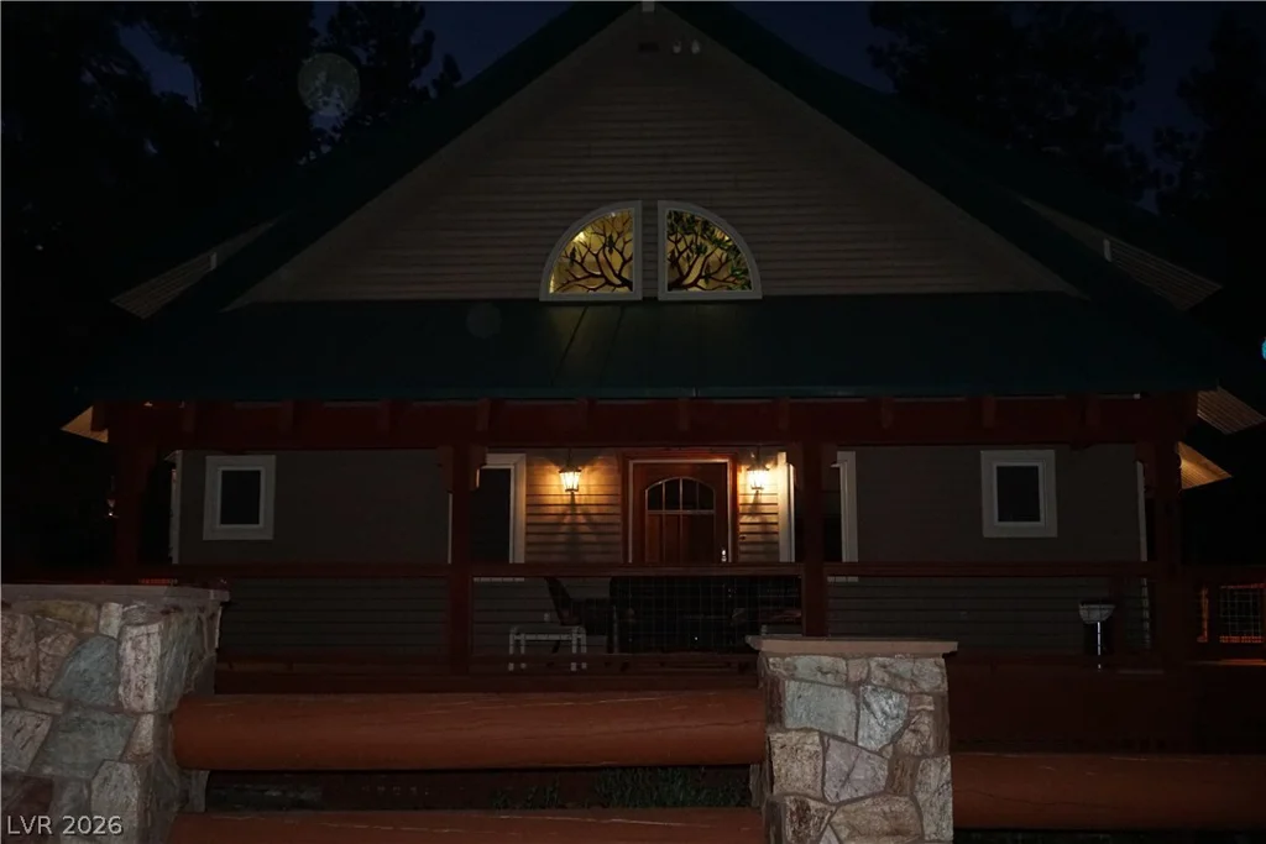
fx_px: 1424
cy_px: 422
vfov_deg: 33.0
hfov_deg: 47.9
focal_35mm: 40
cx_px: 633
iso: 3200
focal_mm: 27
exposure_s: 1/160
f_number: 5.6
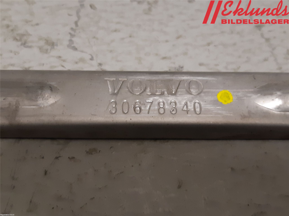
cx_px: 144
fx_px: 217
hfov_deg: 67.3
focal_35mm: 26
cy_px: 108
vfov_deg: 53.1
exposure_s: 1/50
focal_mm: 3.93
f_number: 1.7
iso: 160
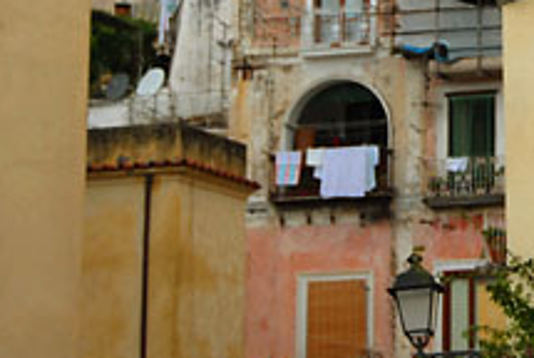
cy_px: -123
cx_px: 623
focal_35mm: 238
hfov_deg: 8.5
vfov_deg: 5.7
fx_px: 3542
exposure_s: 1/400
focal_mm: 55
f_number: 4.8
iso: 100
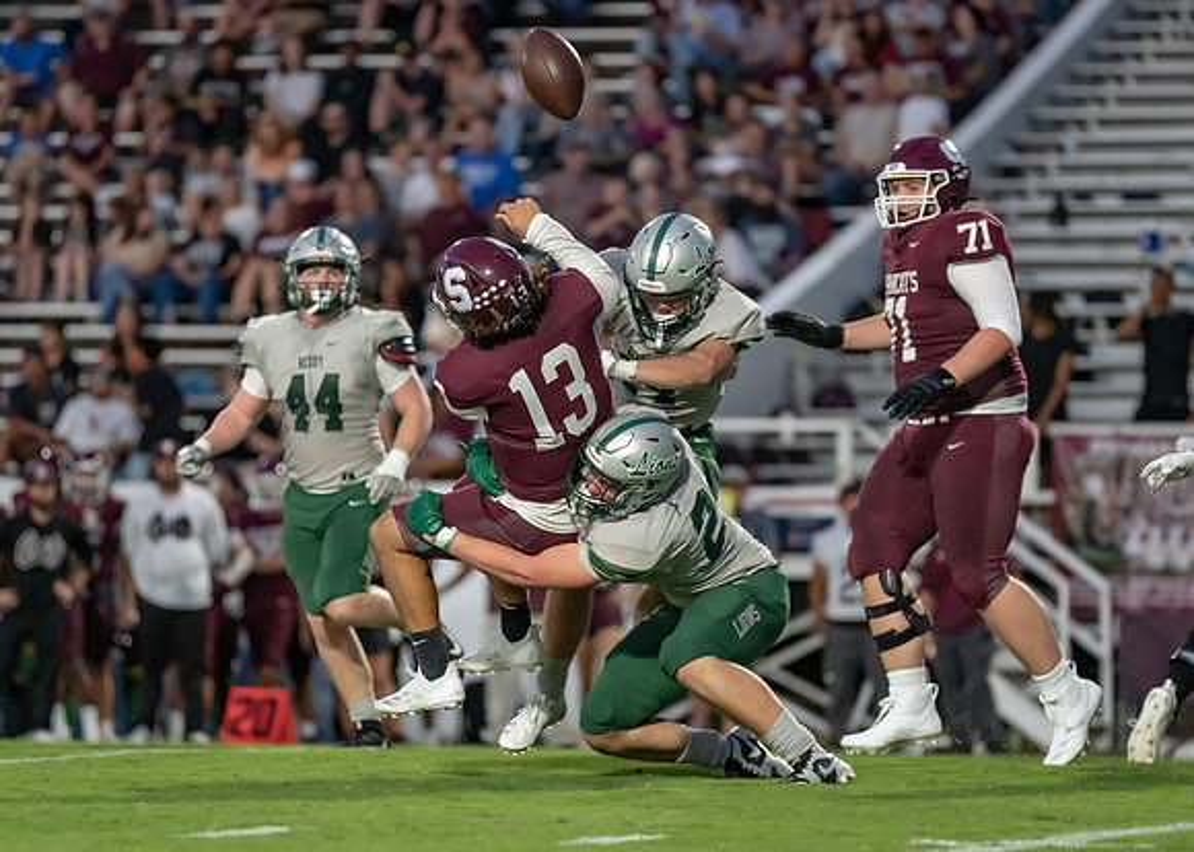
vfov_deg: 5.0
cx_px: 554
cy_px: 470
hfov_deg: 7.0
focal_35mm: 288
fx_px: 9770
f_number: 2.8
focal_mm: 200
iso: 3200
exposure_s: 1/1250
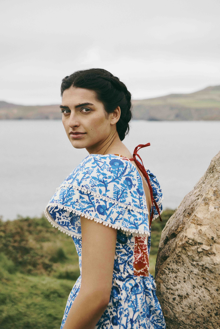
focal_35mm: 70
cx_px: 110
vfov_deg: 28.8
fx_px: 642
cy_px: 164
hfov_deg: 19.5
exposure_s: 1/250
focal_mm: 70
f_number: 5.6
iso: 250
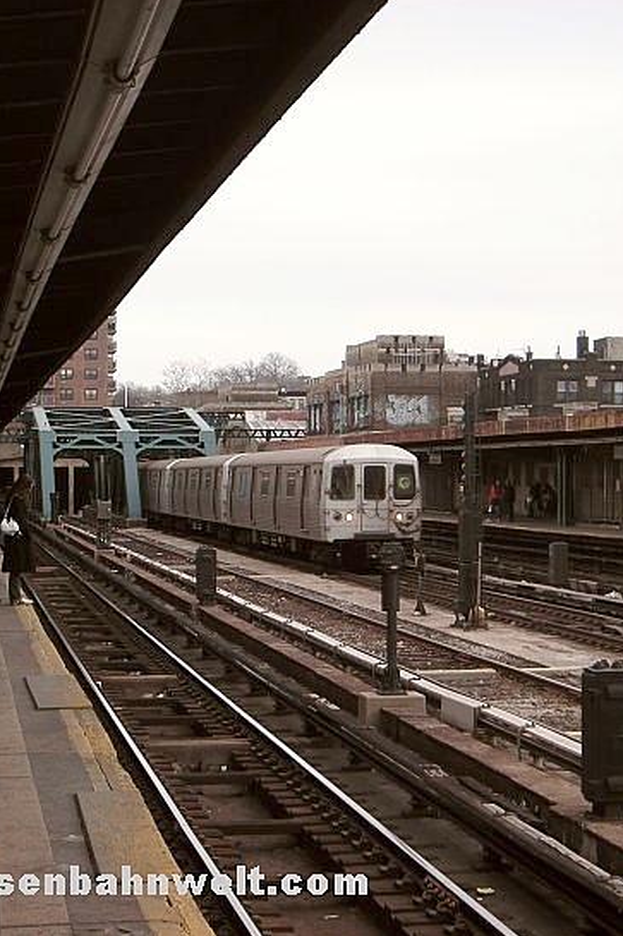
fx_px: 2000
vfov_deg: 26.3
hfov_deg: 17.7
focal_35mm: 77
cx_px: 366
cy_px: 467
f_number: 3.7
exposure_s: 1/250
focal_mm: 9.1
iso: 50
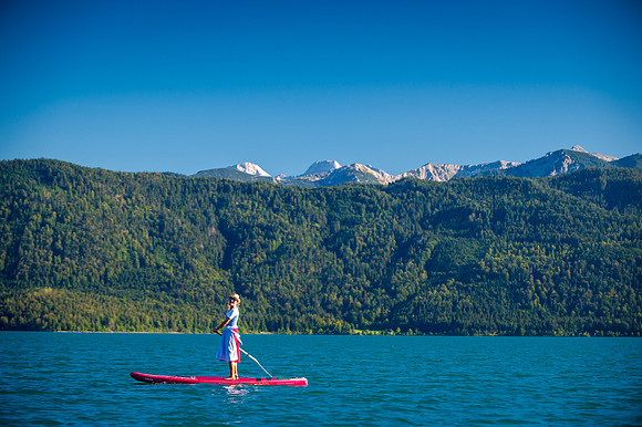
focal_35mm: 107
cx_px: 321
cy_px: 214
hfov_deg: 19.1
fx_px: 1906
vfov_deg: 12.8
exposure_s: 1/320
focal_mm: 105
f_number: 4.5
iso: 125
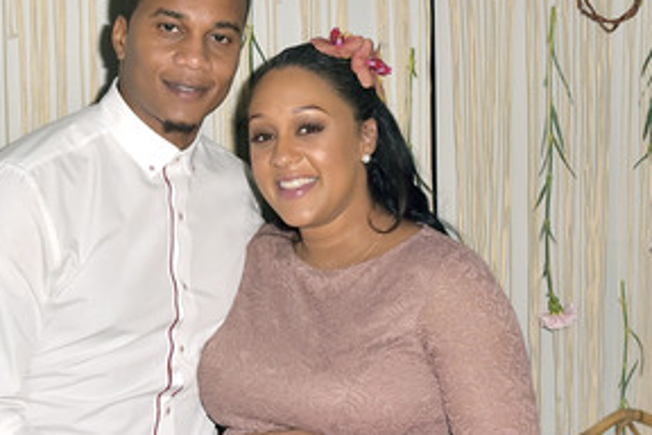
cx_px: 242
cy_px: 256
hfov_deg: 39.3
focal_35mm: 50
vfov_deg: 26.9
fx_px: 905
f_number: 6.3
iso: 1000
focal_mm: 32
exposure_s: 1/320
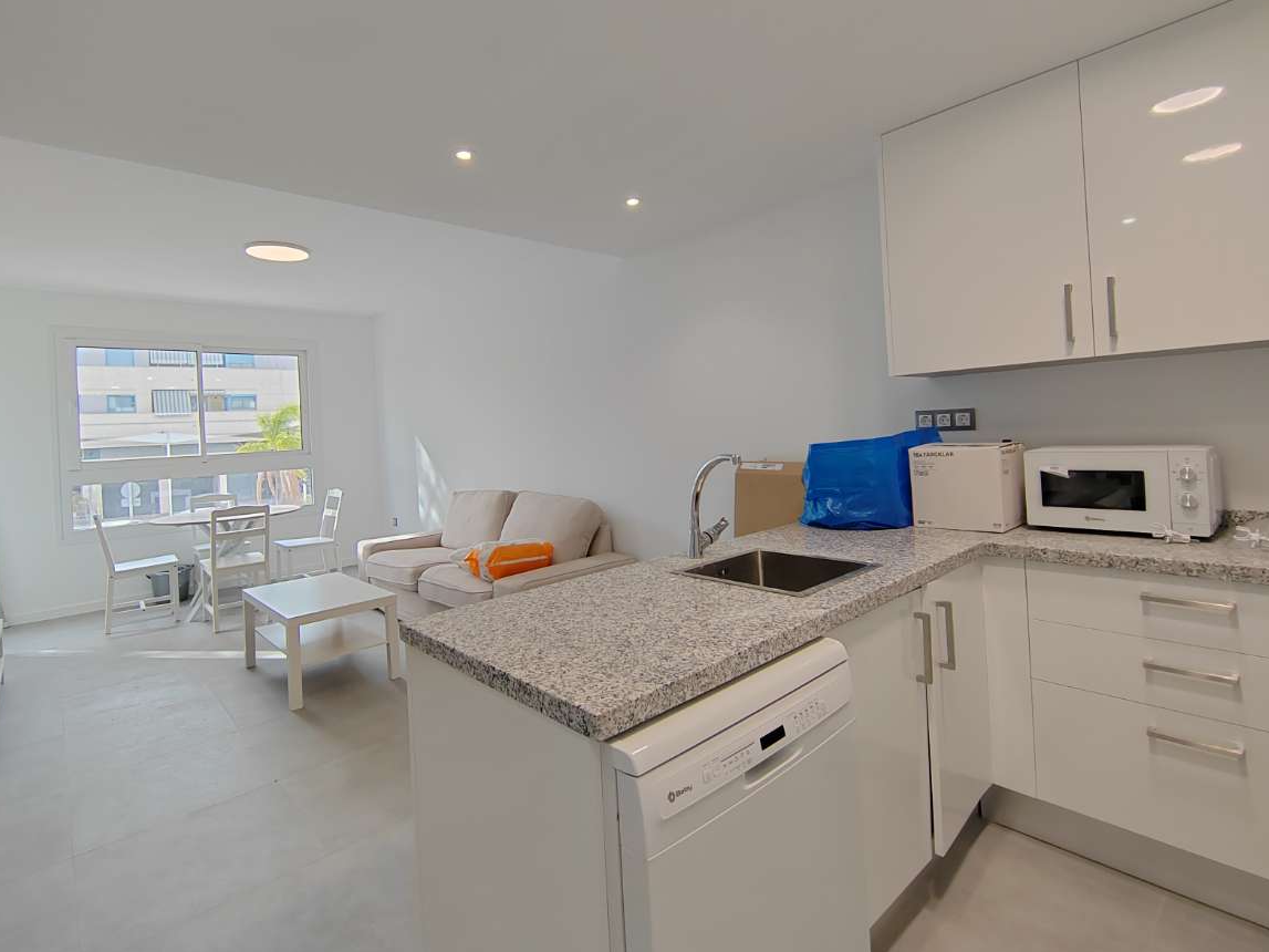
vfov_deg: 74.5
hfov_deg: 91.0
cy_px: 428
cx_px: 605
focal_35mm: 17
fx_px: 623
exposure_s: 1/100
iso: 160
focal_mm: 2.16
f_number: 2.2
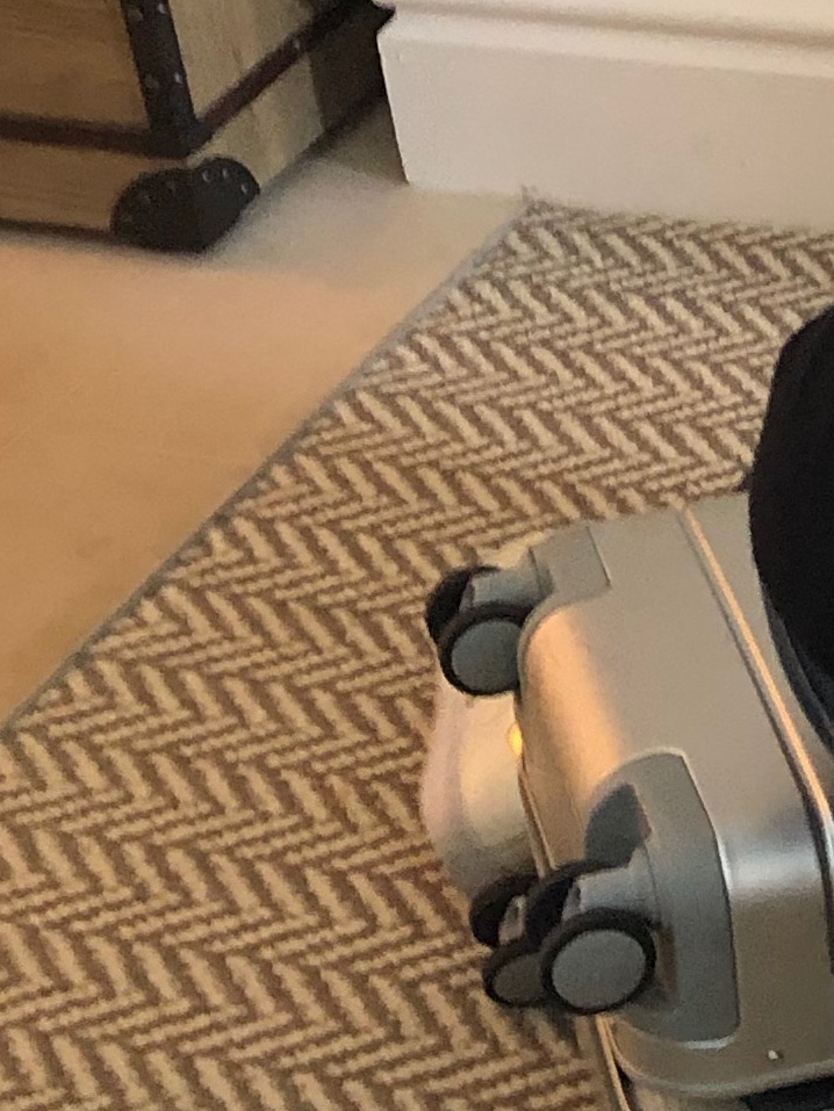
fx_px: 3790
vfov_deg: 16.6
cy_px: 355
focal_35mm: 118
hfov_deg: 11.7
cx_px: 1469
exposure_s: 1/13
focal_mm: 4
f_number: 1.8
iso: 100
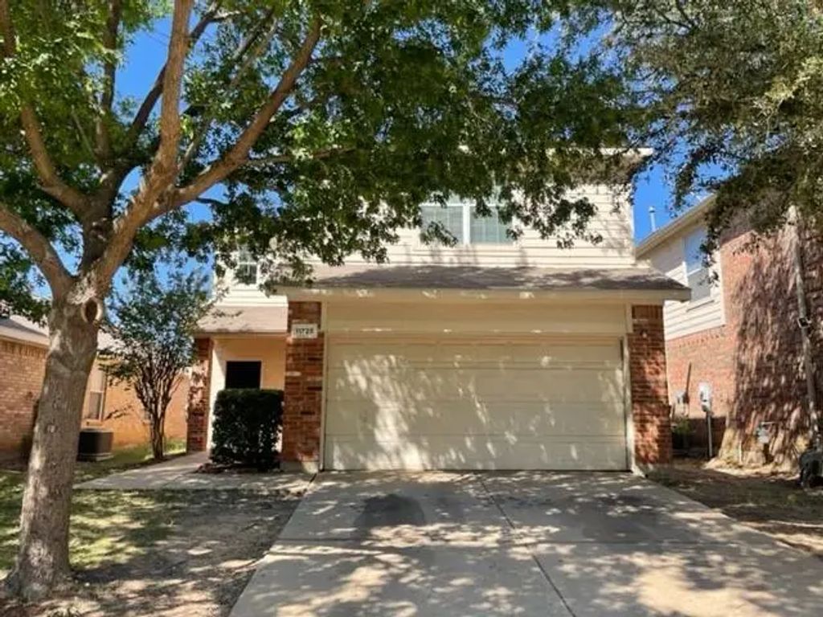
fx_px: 618
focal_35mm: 26
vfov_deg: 53.1
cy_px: 308
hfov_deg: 67.3
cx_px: 412
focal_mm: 4.2
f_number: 1.6
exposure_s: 1/963
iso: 32
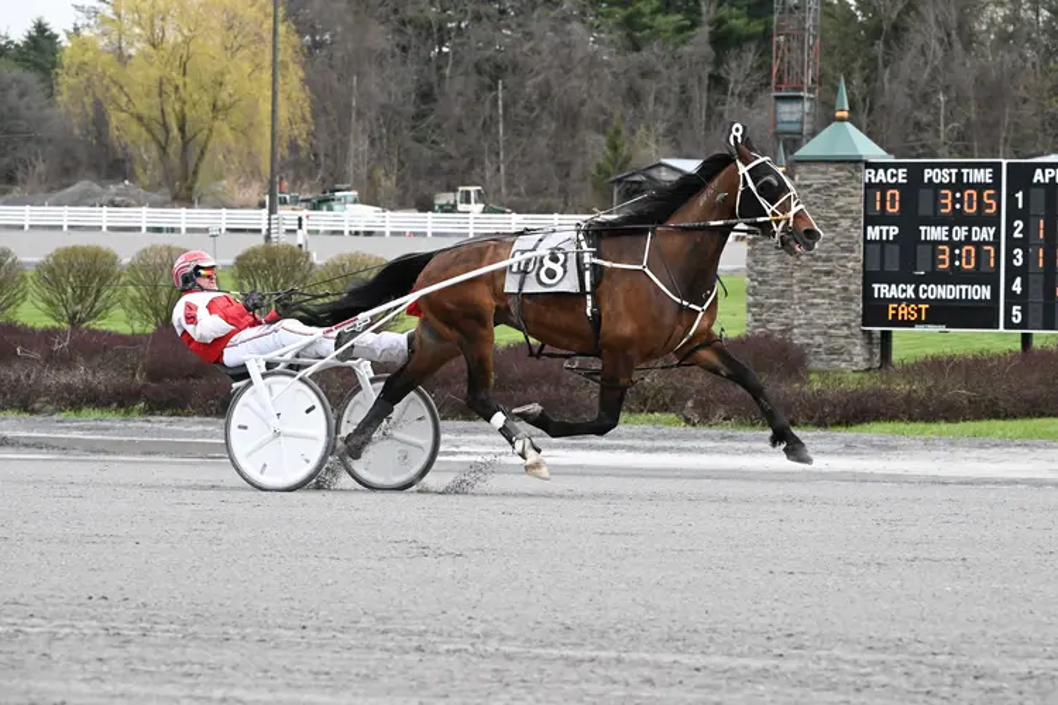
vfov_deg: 9.5
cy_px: 352
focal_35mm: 145
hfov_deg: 14.2
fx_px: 4261
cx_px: 529
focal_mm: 145
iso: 6400
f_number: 8
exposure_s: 1/2000
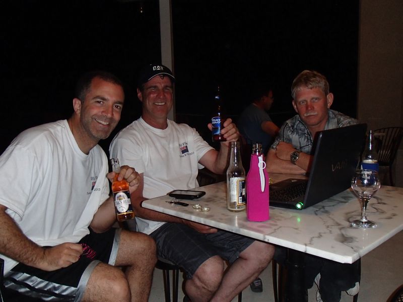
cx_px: 202
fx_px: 419
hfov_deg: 51.4
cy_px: 151
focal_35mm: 36
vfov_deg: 39.7
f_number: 4.5
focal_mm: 6.45
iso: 400
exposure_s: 1/40
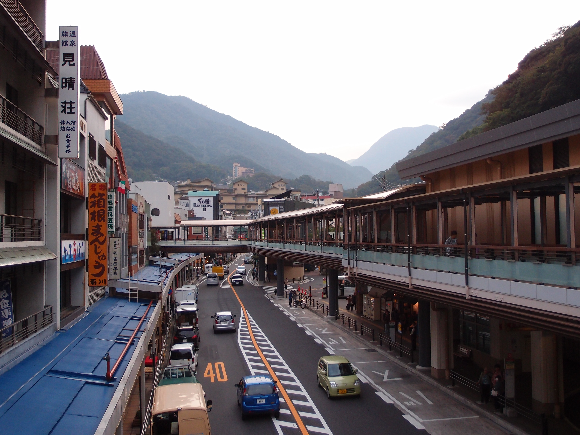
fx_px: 637
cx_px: 290
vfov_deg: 37.7
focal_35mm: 38
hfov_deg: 49.0
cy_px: 218
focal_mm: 8.16
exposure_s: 1/60
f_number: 2
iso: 200
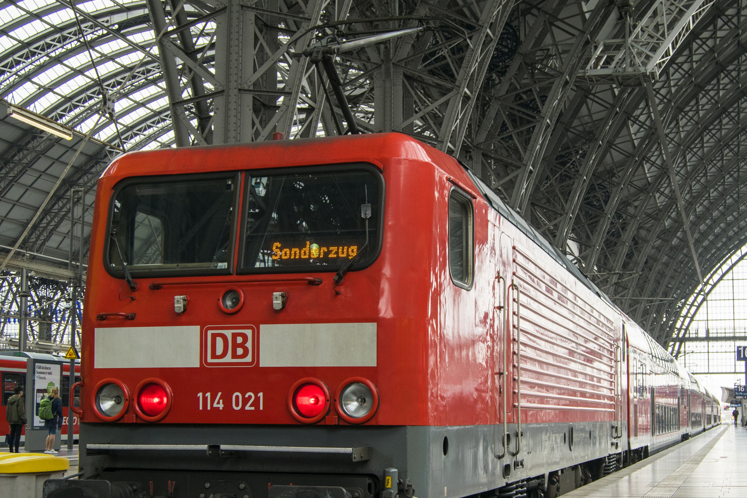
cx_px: 407
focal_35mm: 52
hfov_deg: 38.3
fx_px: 1074
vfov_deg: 26.0
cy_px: 315
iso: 250
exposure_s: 1/100
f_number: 7.1
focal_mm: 23
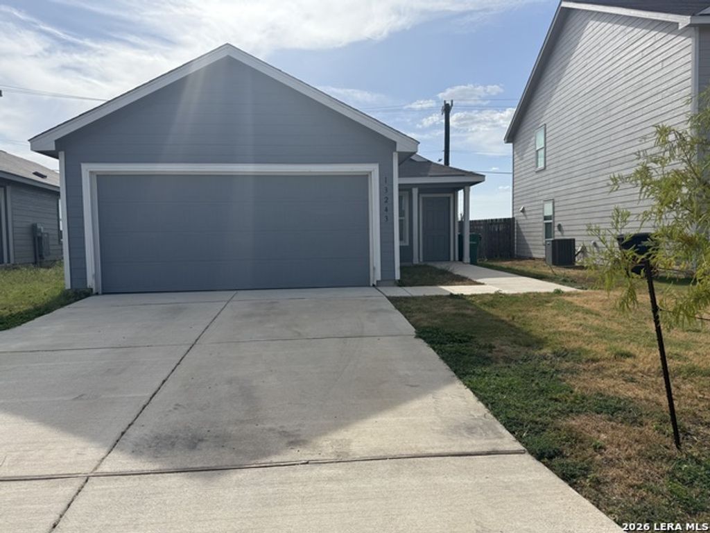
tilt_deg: -3.2
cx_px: 355
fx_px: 492
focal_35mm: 24
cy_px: 266
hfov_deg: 71.6
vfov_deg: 56.8
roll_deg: +0.4
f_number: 1.78
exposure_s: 1/6711
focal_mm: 6.76
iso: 100
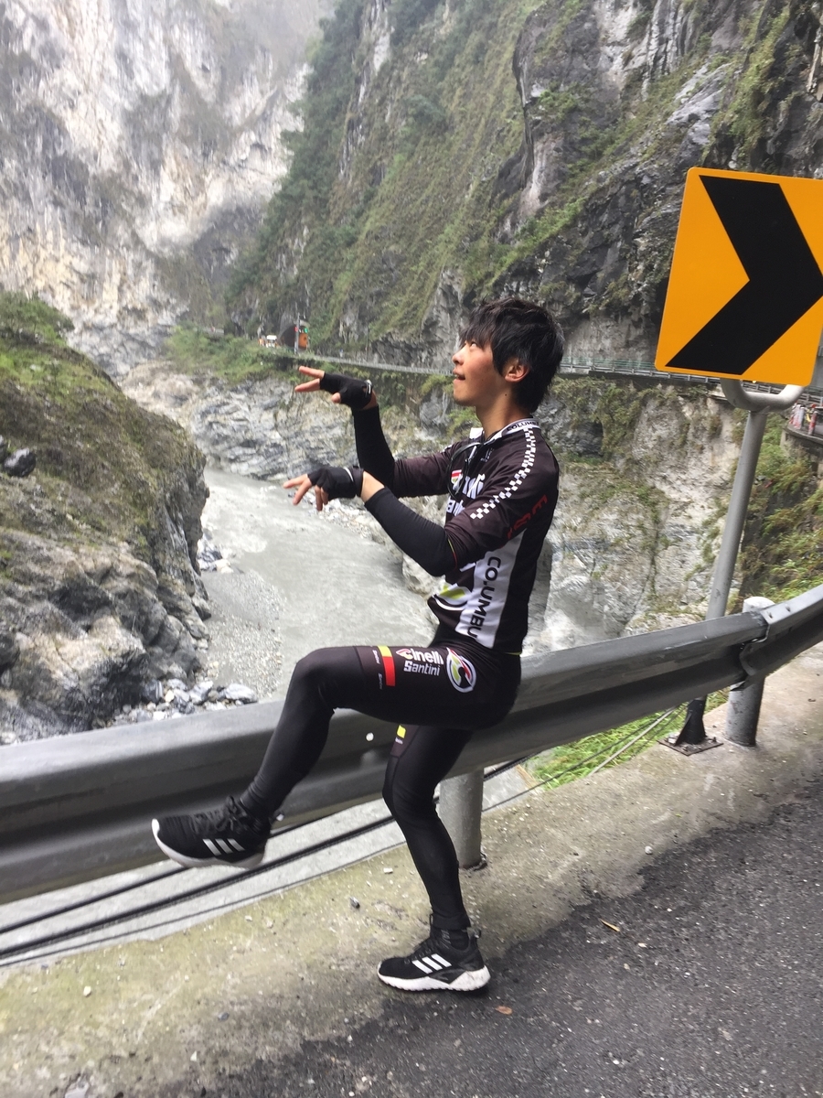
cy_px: 549
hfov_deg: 48.2
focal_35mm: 29
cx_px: 412
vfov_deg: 61.7
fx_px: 919
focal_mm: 4.15
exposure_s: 1/60
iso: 32
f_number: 2.2
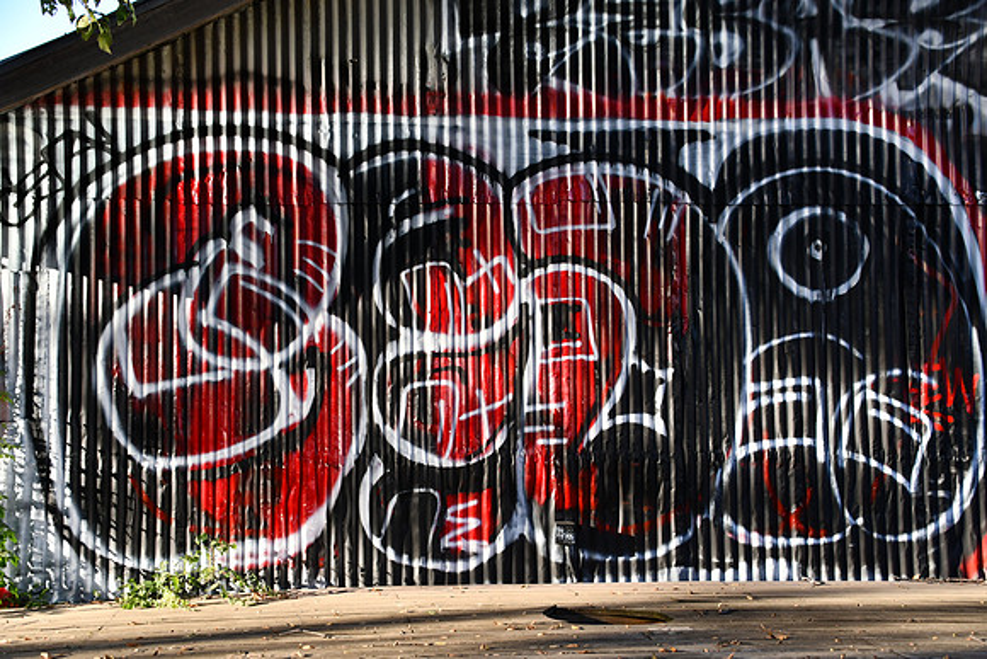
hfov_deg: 38.2
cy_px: 330
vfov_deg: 26.0
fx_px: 1426
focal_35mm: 52
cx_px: 494
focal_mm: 35
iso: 360
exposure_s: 1/250
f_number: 5.6
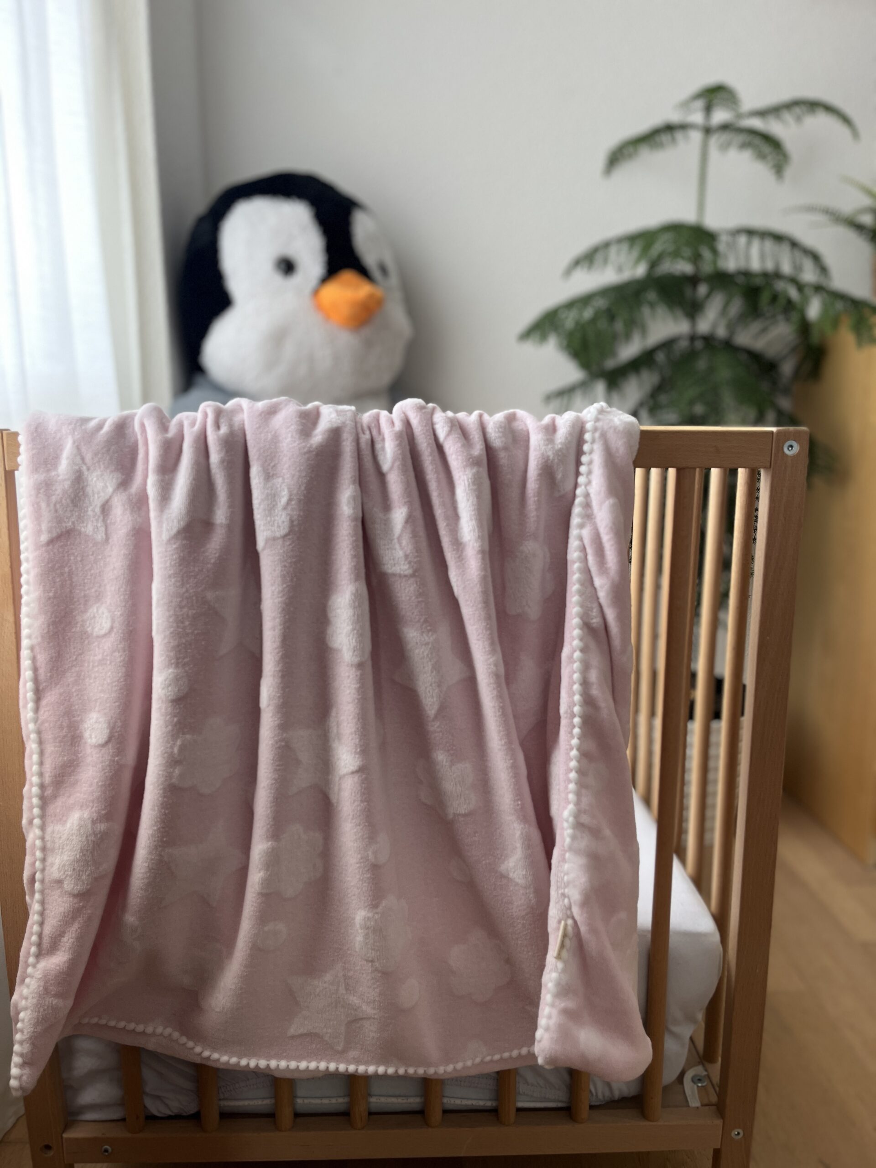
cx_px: 438
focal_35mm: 26
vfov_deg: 67.3
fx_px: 877
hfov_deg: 53.1
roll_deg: +1.1
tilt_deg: -11.0
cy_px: 584
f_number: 1.6
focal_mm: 5.1
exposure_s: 1/122
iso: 64
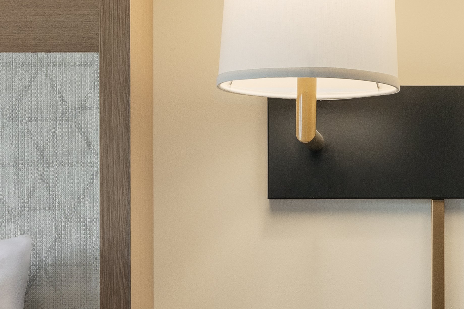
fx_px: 2113
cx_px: 431
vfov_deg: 8.3
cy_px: 263
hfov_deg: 12.4
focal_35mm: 164
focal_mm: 50
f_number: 10
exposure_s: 1/320
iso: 800
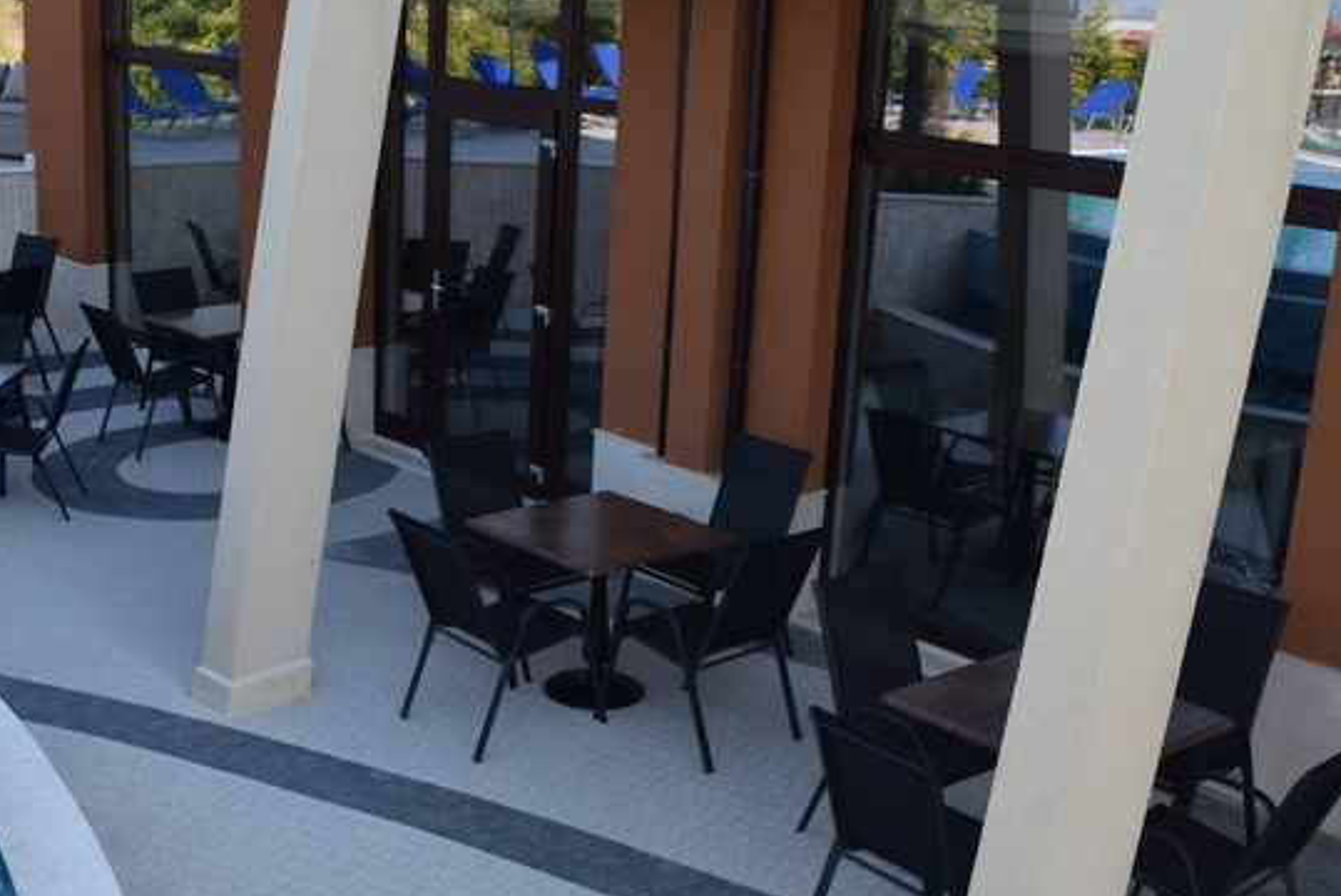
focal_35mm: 49
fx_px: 1826
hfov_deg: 40.1
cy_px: 495
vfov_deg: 27.5
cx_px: 510
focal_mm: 22
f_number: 7.1
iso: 100
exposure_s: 1/200
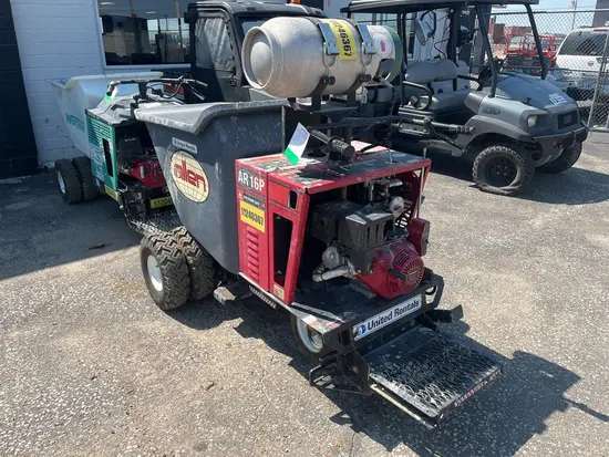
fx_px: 458
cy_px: 228
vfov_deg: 53.1
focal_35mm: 26
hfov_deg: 67.3
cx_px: 304
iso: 50
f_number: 1.6
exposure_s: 1/2101
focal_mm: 5.1
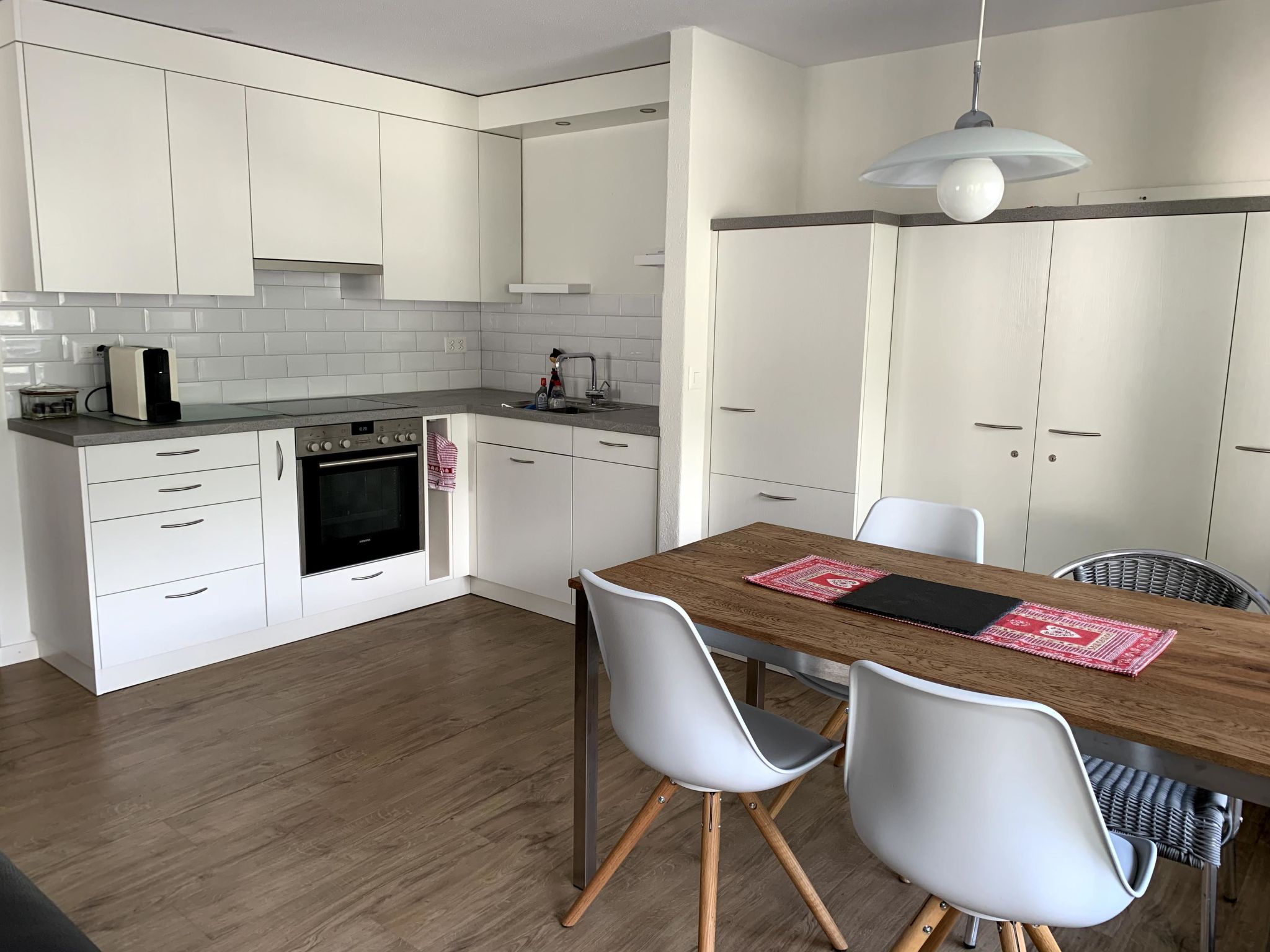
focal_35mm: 26
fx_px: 954
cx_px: 635
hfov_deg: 67.3
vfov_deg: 53.1
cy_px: 476
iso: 100
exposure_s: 1/116
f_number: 1.8
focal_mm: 4.25
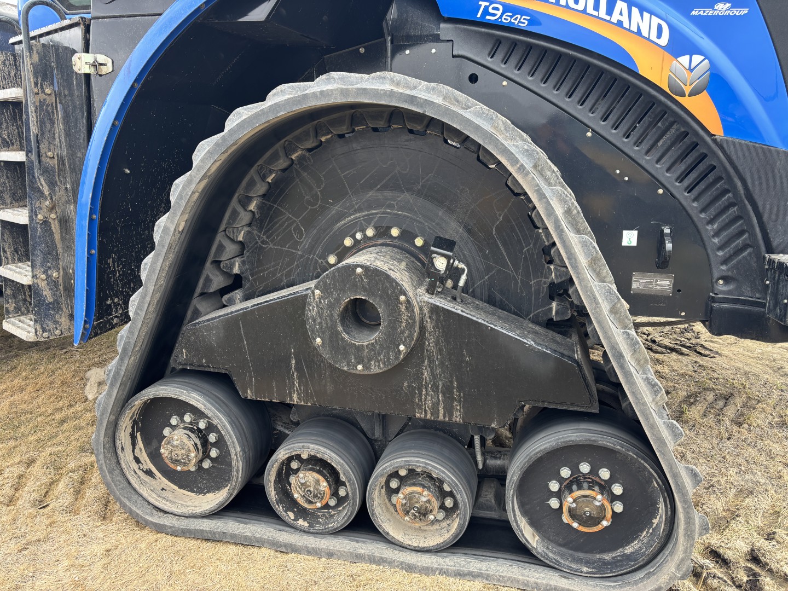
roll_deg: +1.2
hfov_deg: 67.3
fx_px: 592
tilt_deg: -13.6
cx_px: 394
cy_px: 296
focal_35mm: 26
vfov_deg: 53.1
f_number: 1.6
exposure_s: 1/202
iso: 40
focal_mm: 5.96
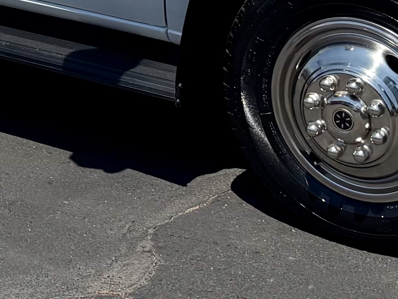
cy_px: -304
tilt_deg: -2.8
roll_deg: +0.0
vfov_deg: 10.9
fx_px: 1414
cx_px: -104
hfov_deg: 15.3
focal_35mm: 123
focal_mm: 6.76
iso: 80
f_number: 1.78
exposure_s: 1/9091
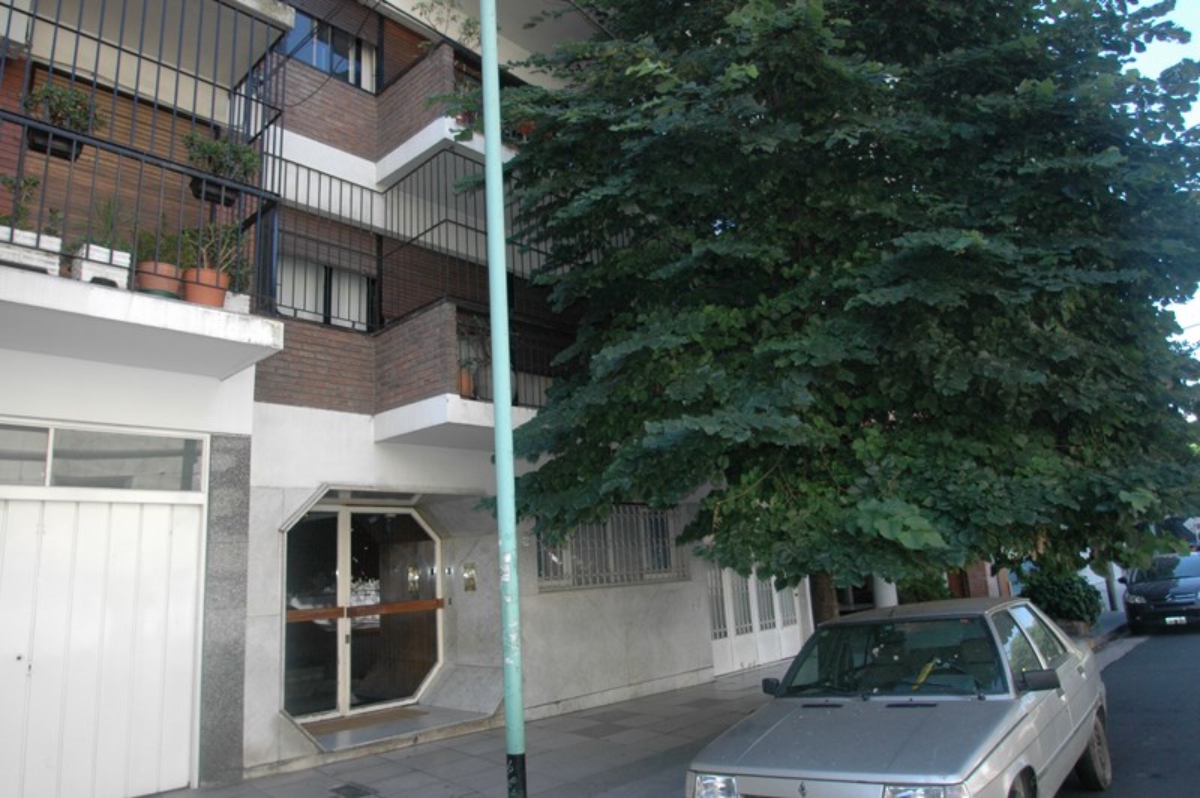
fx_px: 749
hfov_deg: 77.4
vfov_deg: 56.1
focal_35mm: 22
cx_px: 600
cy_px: 399
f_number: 4
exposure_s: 1/500
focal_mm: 15
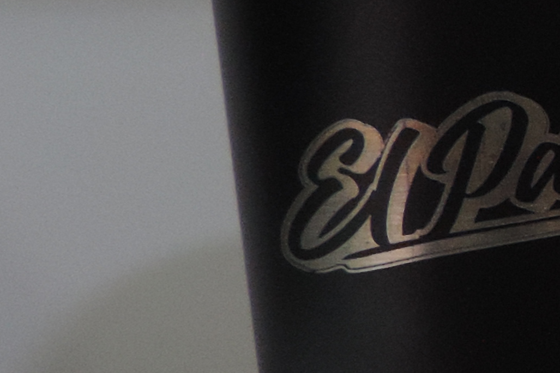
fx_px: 1851
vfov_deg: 11.5
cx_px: 1081
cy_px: 109
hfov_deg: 14.6
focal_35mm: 119
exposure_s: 1/30
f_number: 3
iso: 320
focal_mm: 4.3
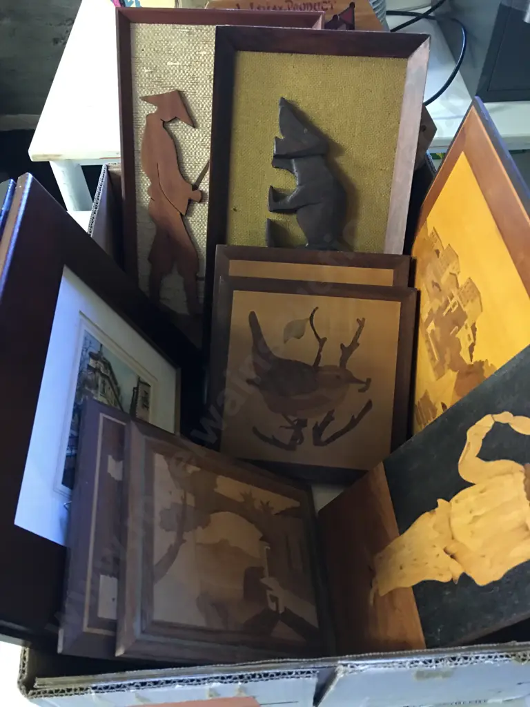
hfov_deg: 48.2
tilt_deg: -51.3
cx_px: 265
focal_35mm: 29
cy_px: 354
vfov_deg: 61.7
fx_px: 592
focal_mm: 4.15
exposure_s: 1/8
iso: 125
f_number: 2.2
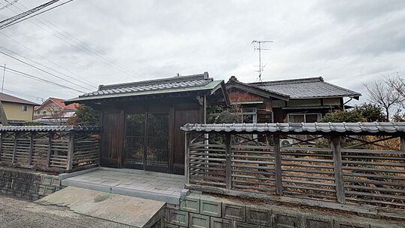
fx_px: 183
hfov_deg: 95.8
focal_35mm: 17
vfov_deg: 64.0
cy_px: 111
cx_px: 189
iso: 53
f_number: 2.2
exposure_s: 1/120
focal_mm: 1.83
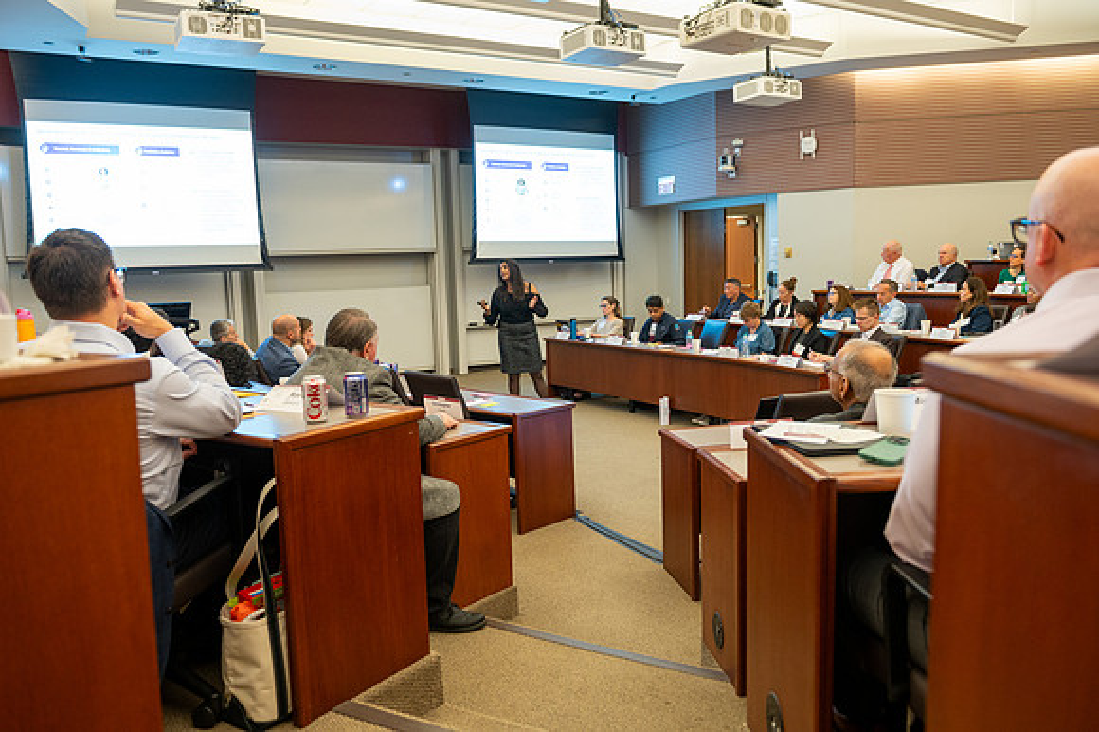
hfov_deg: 63.6
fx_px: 886
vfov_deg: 44.9
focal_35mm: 29
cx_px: 550
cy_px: 366
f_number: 4
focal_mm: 29
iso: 1250
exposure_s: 1/80
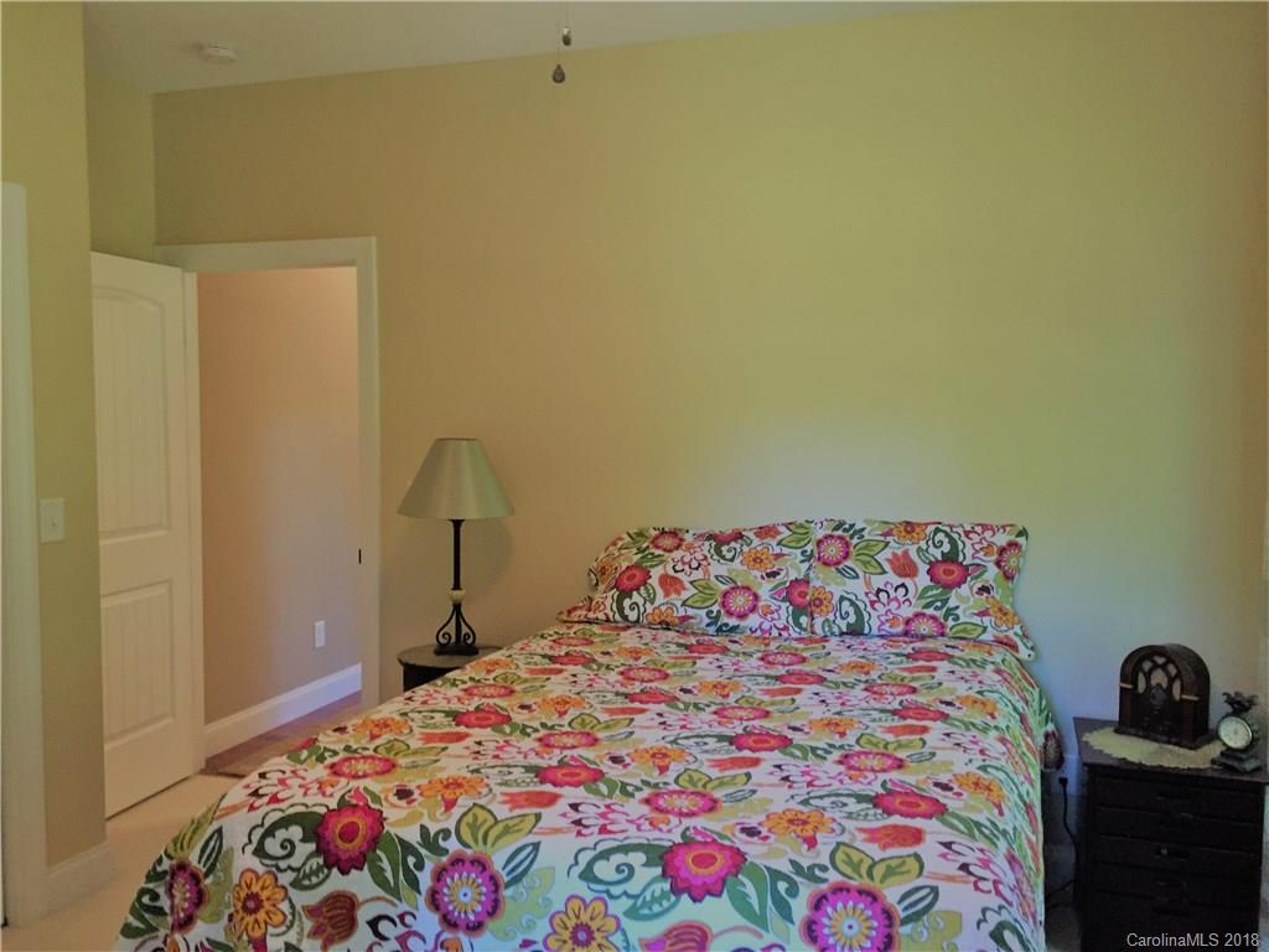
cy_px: 476
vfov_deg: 48.2
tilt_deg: -3.5
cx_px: 634
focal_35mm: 29
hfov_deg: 61.7
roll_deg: -1.4
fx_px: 1063
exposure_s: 1/24
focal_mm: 4.15
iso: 250
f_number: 2.2
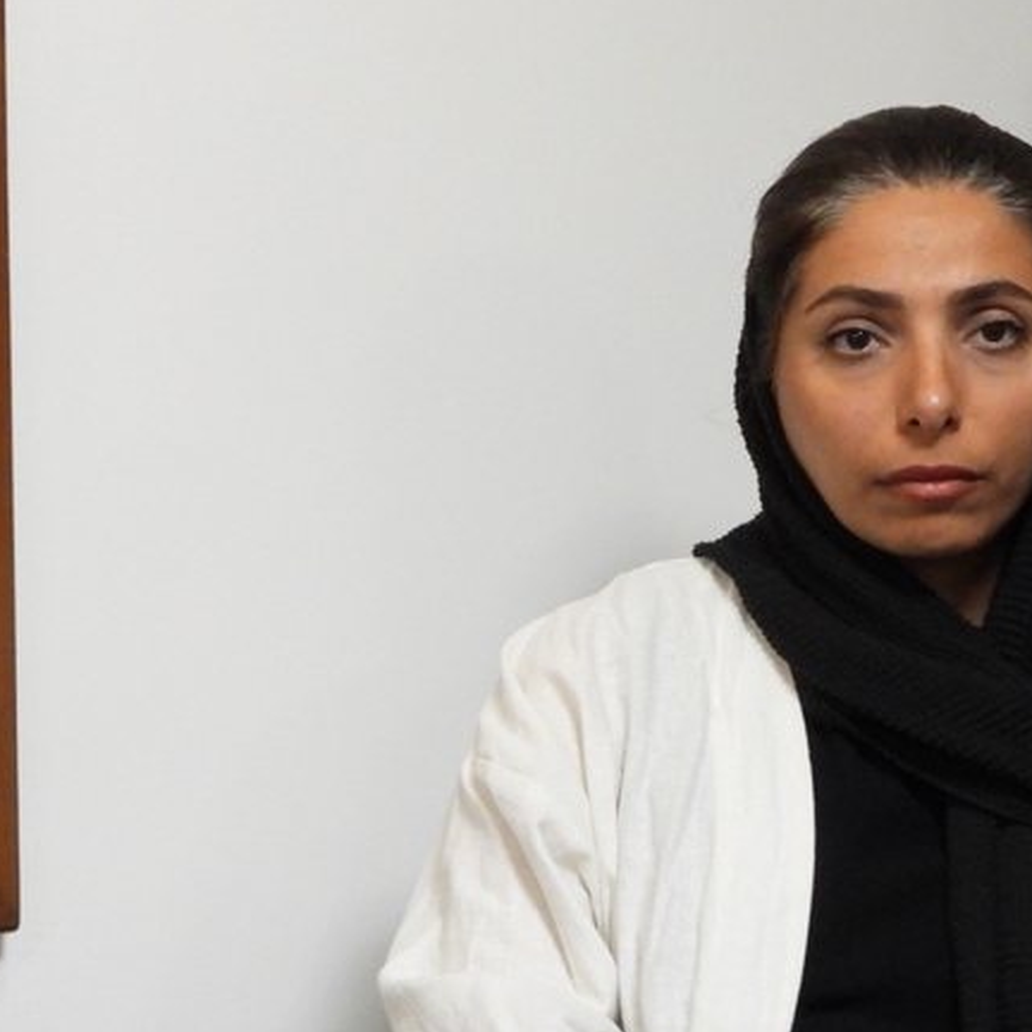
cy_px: 635
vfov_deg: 3.3
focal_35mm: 534
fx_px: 18011
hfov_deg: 3.3
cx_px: 977
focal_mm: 45.8
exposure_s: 1/10
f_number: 4.5
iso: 800
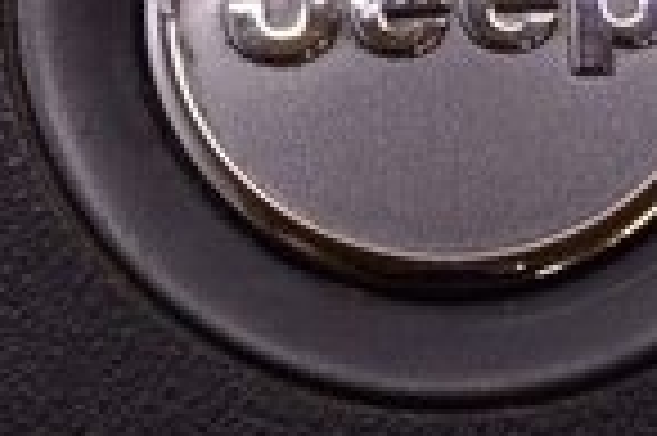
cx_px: 320
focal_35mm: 337
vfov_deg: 4.1
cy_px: 519
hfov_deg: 6.1
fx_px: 6143
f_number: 8
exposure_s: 1/125
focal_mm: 32
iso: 1600
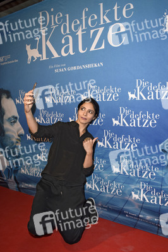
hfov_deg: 39.9
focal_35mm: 33
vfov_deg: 57.3
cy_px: 126
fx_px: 231
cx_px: 84
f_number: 8
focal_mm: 22
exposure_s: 1/160
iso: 500
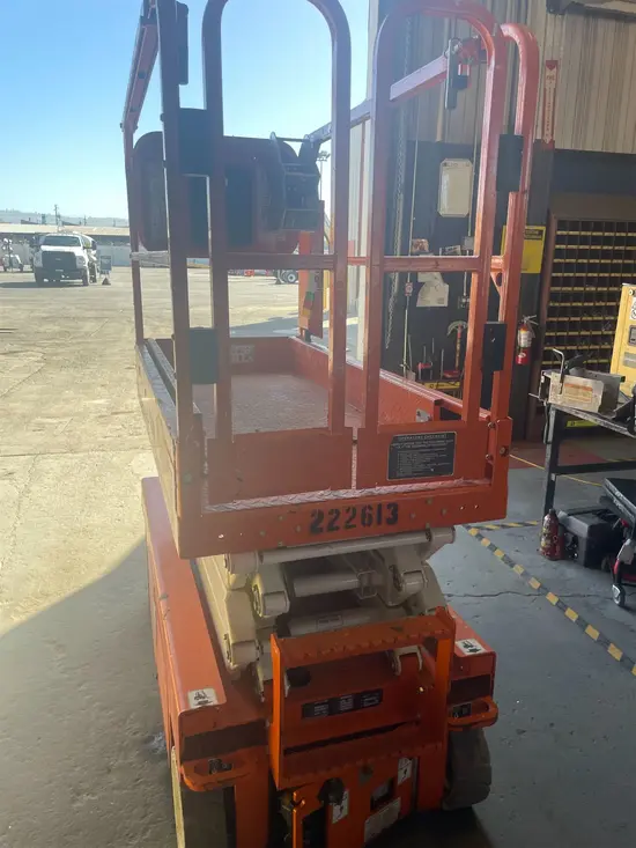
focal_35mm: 26
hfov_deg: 53.1
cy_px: 424
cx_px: 318
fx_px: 637
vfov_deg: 67.3
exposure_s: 1/409
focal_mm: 4.2
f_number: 1.6
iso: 32
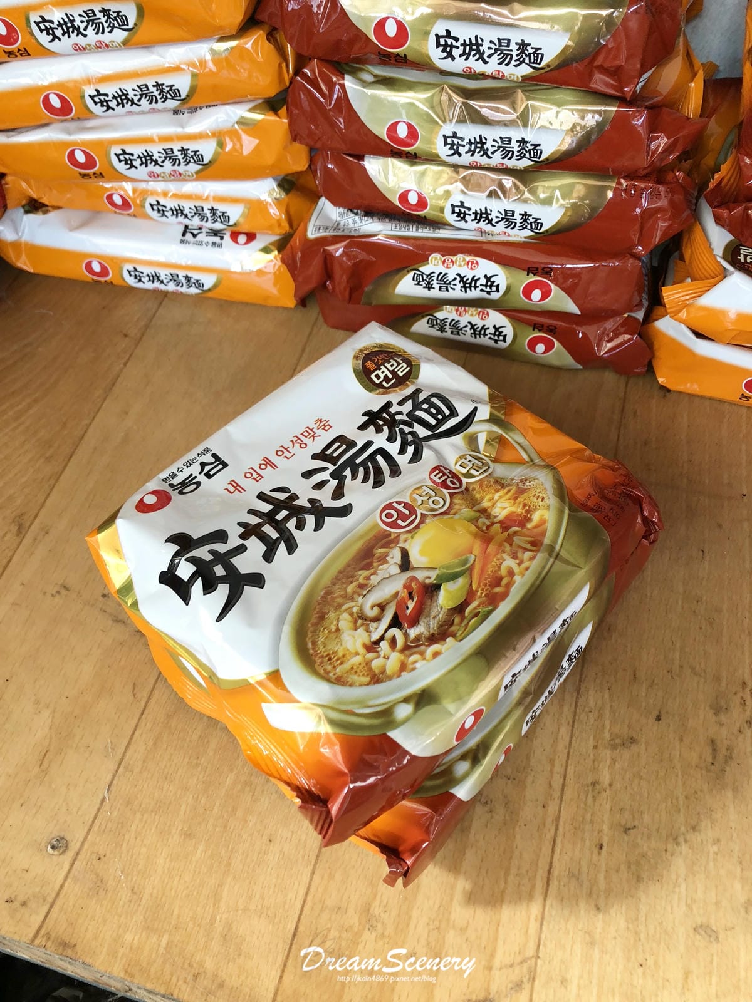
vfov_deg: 63.4
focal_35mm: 28
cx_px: 376
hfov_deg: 49.7
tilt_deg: -58.3
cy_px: 501
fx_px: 811
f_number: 1.8
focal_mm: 3.99
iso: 40
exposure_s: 1/17
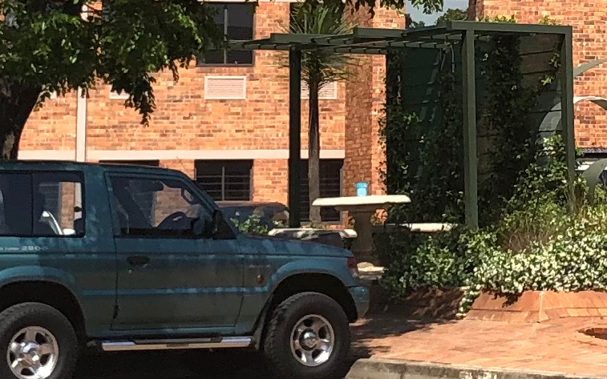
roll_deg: -2.0
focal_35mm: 158
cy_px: -85
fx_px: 2614
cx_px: 585
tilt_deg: +7.2
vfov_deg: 8.2
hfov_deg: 13.1
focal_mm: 3.99
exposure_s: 1/1779
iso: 20
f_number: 1.8
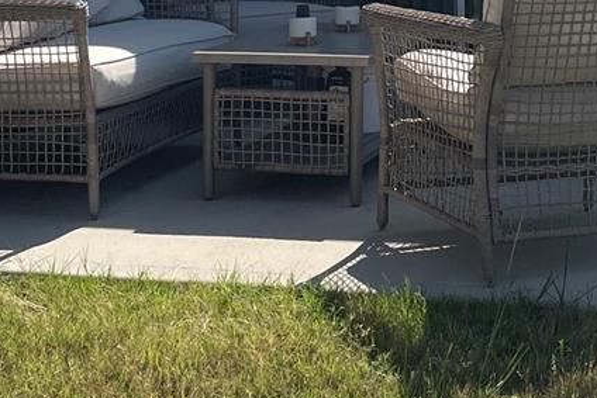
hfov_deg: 20.6
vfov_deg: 13.5
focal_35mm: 98
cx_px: 448
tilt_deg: +1.1
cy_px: -124
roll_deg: +1.2
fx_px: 1626
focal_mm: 4.2
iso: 32
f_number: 1.6
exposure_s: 1/7813
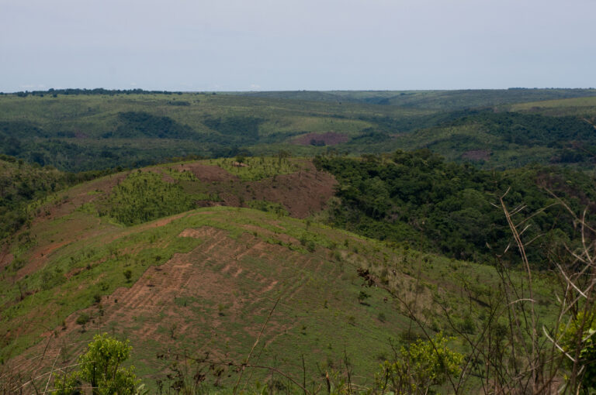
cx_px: 298
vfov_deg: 18.1
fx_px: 1240
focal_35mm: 75
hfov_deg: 27.0
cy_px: 198
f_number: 10
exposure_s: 1/2000
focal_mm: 50
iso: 400
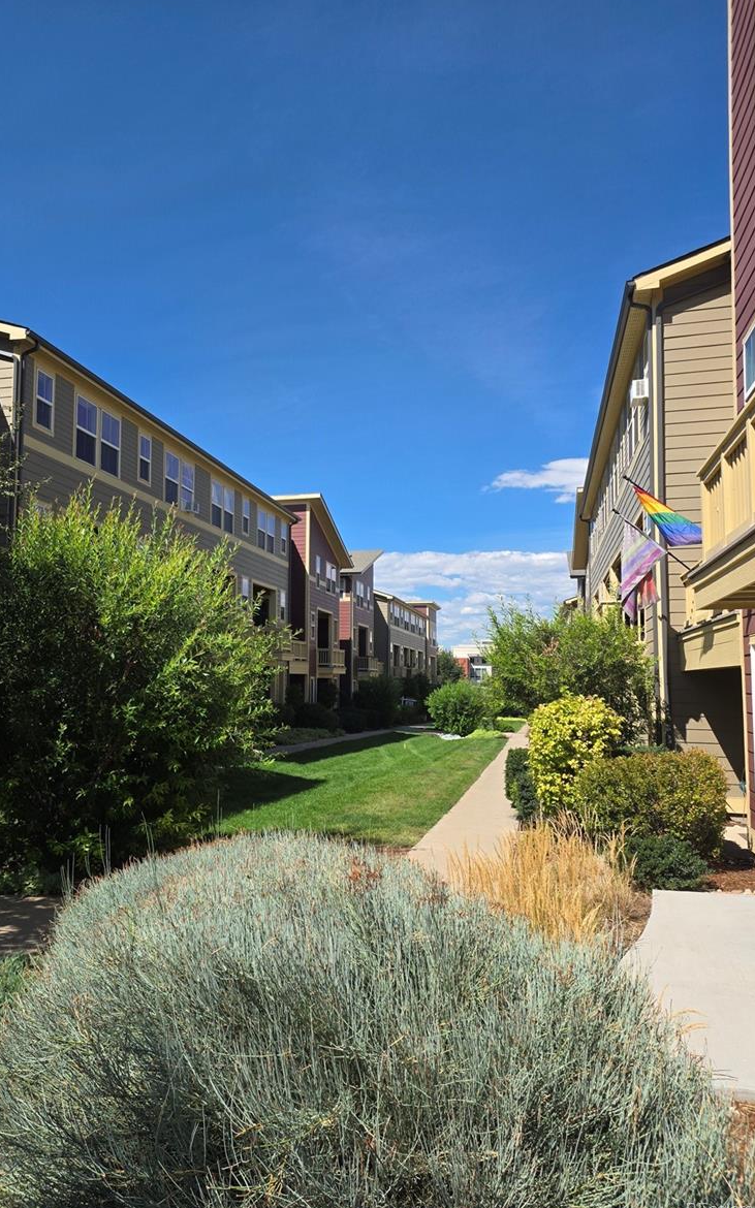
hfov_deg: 49.0
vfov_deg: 72.6
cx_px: 313
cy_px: 603
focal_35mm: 25
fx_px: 823
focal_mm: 6.25
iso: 80
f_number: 1.7
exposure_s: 1/5296
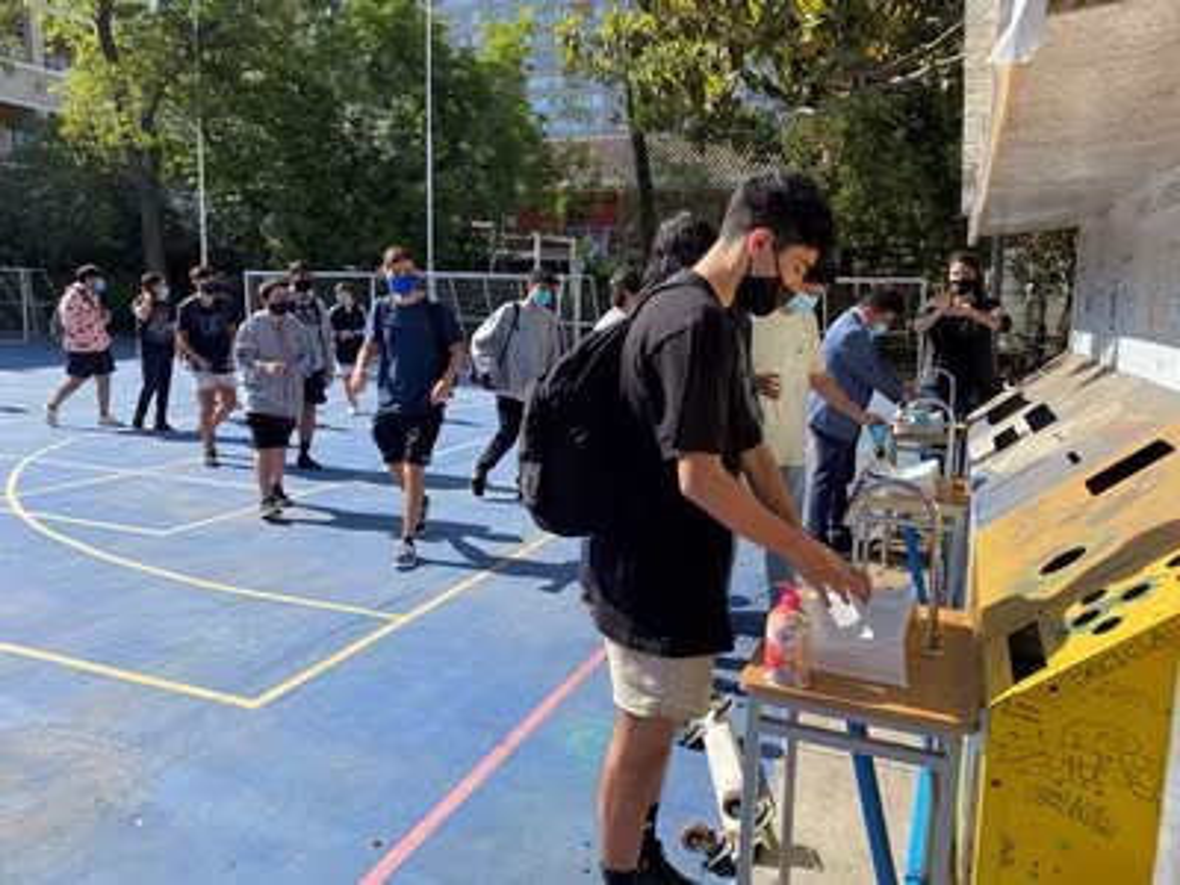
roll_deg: -1.3
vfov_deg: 53.1
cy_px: 442
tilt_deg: -8.7
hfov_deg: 67.3
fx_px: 886
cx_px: 590
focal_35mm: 26
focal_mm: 4.25
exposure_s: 1/1808
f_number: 1.8
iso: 32
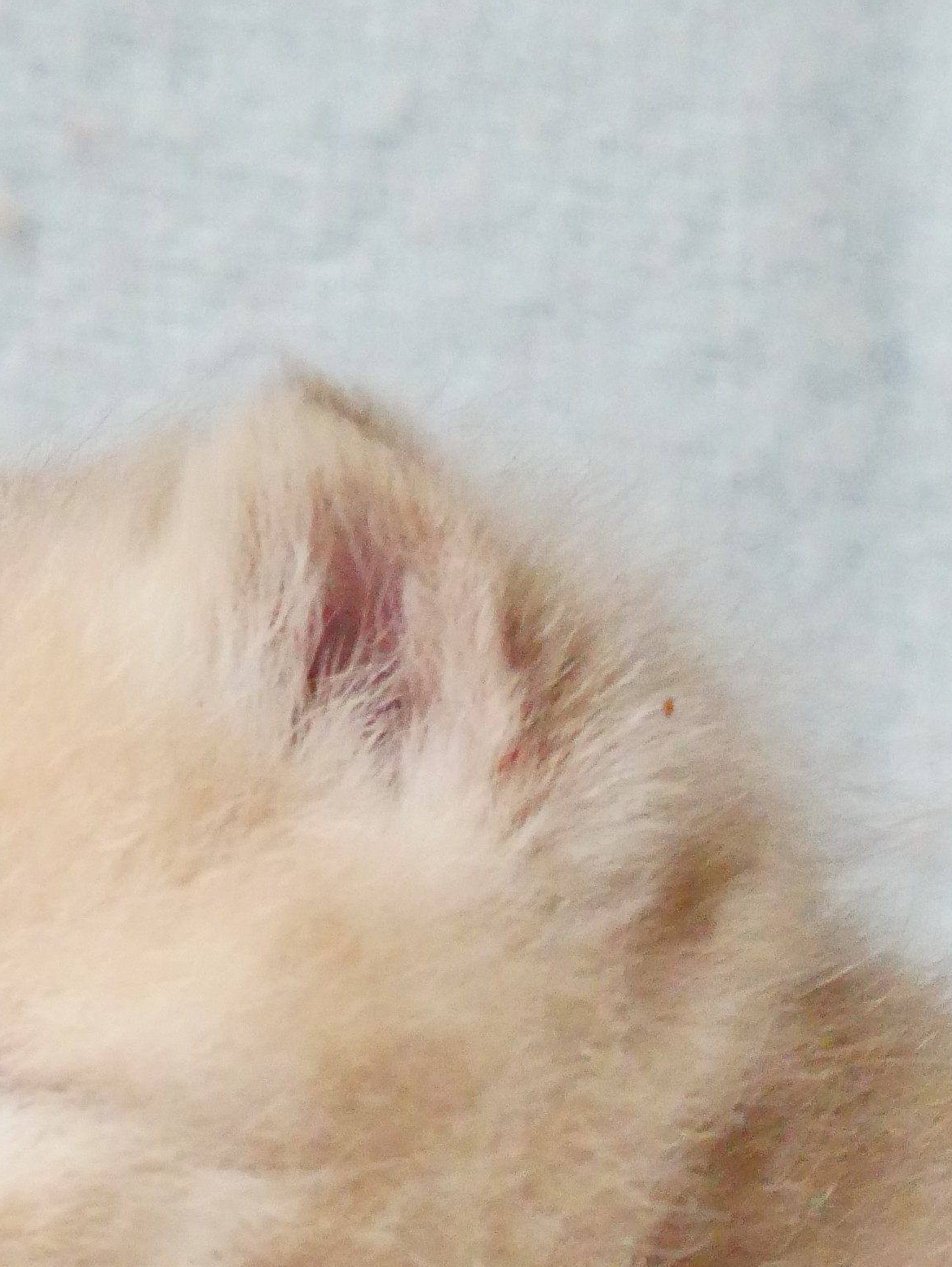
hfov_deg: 6.0
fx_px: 9085
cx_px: 691
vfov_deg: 7.9
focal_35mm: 248
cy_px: 1657
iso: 3200
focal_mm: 42
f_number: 6.3
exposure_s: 1/200
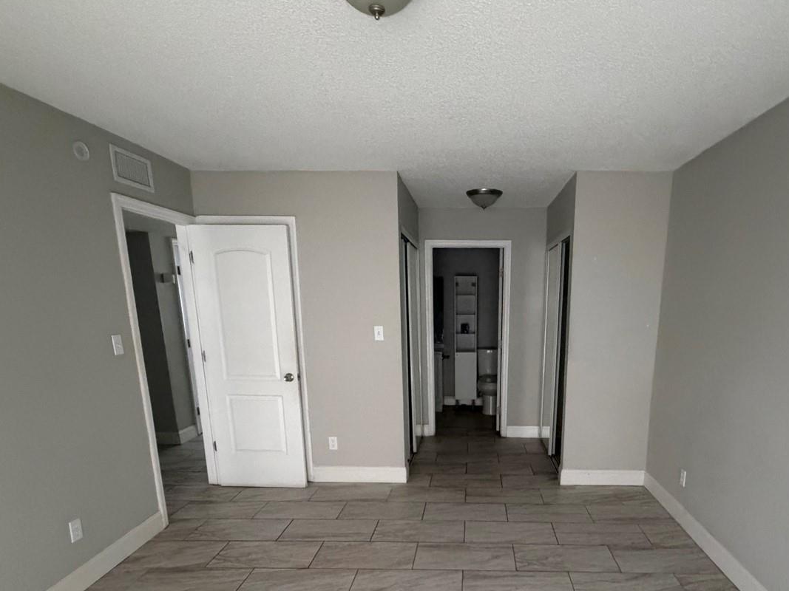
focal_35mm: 21
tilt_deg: -13.3
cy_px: 414
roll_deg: +0.8
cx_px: 467
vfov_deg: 61.2
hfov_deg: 78.2
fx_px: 479
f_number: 2.2
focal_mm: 2.22
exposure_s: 1/60
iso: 1000
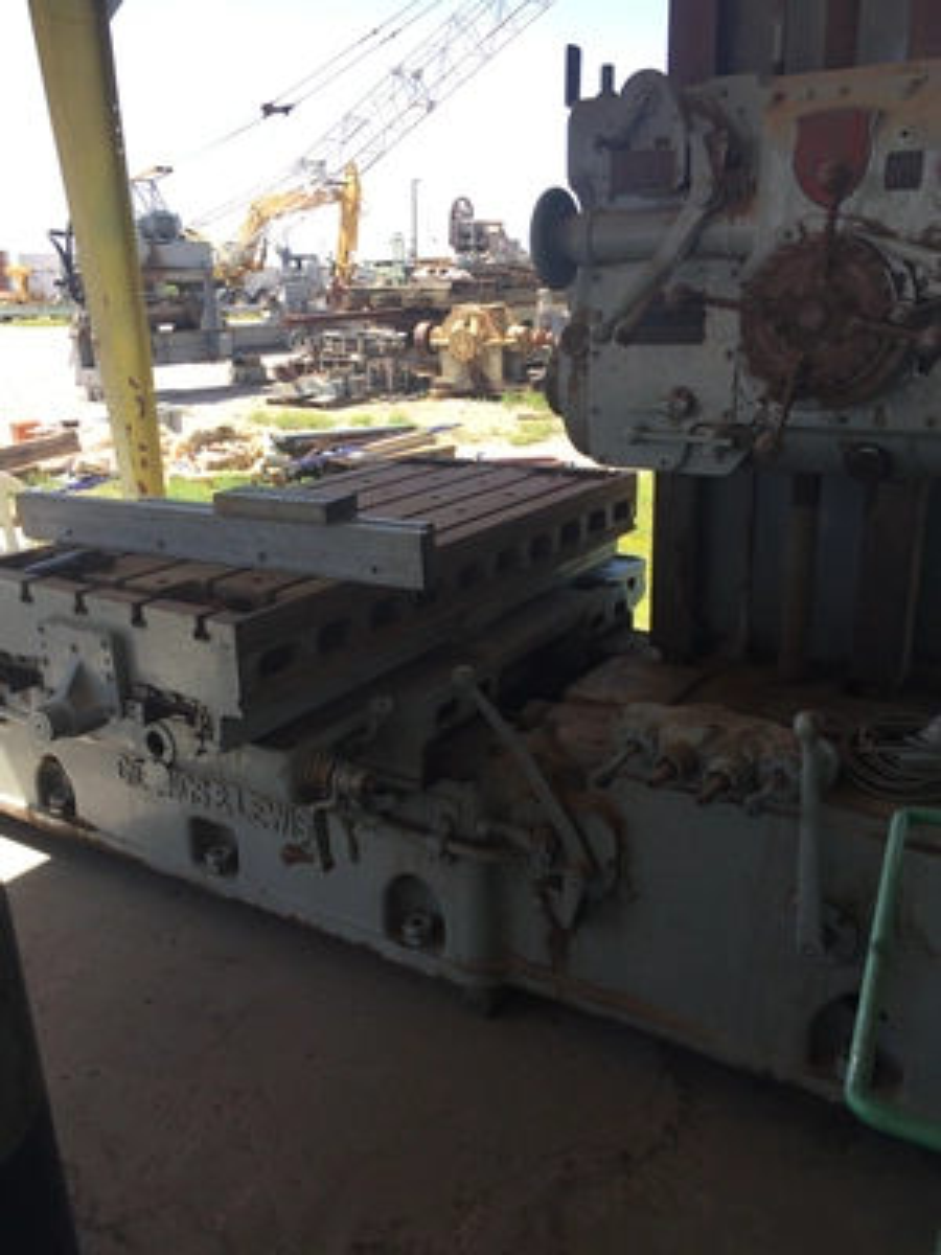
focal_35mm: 29
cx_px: 470
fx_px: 1051
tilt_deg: -18.1
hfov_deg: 48.2
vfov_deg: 61.7
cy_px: 628
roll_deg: +1.4
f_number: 2.2
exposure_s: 1/520
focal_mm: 4.15
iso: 32
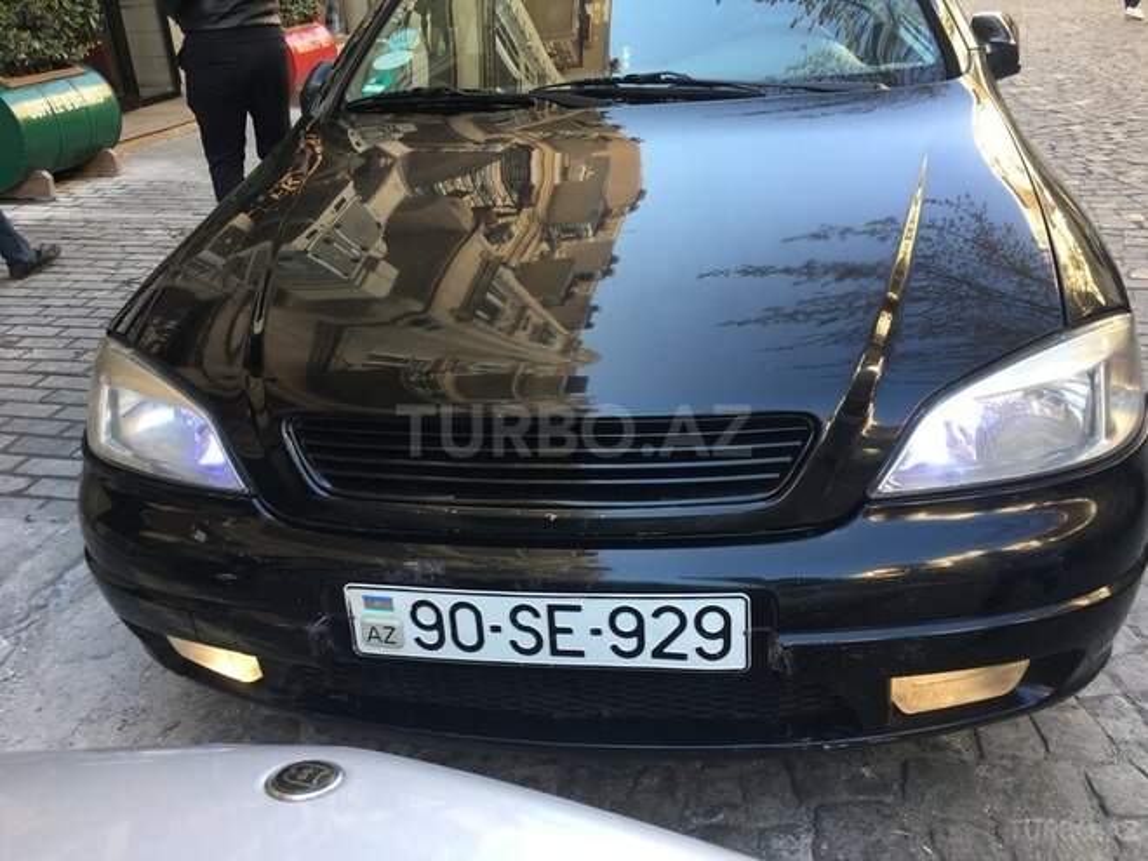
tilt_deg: -23.7
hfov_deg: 61.7
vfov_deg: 48.2
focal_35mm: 29
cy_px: 430
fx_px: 962
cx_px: 574
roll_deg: +3.7
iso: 25
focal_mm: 4.15
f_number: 2.2
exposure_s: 1/50
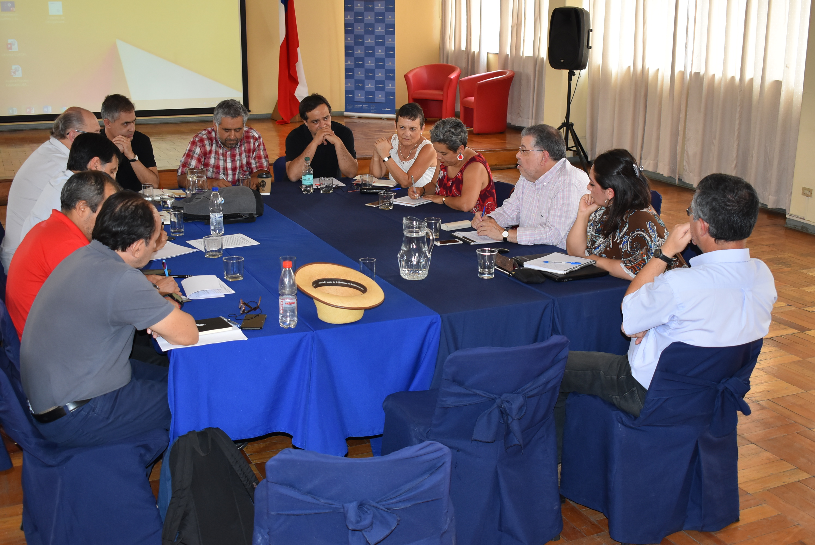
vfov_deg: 33.1
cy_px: 272
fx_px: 918
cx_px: 408
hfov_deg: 47.9
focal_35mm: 40
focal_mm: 27
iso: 800
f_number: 5
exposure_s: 1/100
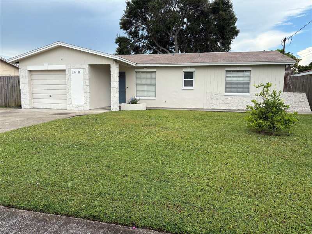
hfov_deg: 67.3
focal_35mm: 26
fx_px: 234
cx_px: 156
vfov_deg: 53.1
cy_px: 117
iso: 50
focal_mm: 5.96
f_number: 1.6
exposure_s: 1/1848
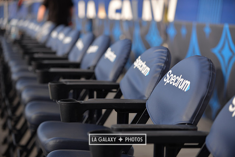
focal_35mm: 90
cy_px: 78
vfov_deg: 15.2
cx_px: 118
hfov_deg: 22.6
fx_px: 588
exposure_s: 1/2000
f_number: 2.8
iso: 200
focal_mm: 90
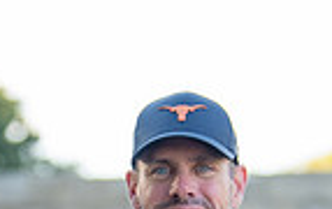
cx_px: 148
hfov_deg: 8.5
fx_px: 2239
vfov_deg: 5.2
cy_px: 474
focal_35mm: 247
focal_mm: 50
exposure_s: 1/1600
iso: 200
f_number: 1.2
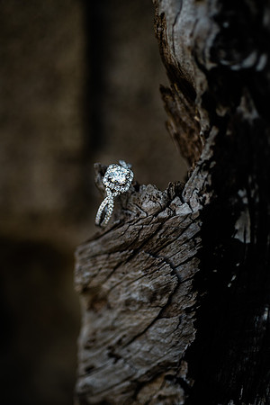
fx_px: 675
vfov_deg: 33.4
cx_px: 135
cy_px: 202
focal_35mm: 60
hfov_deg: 22.6
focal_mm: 60
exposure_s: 1/640
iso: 200
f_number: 3.5
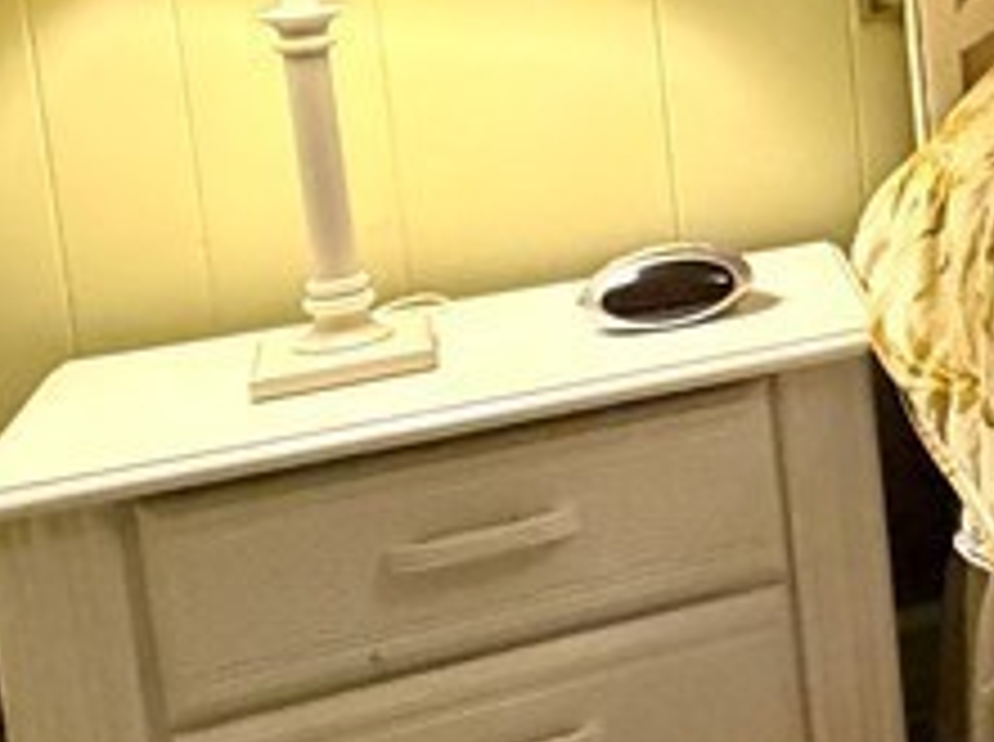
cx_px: 1831
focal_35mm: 65
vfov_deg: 21.4
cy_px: -63
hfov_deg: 20.3
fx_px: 1863
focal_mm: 2.22
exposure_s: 1/60
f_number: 2.2
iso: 500
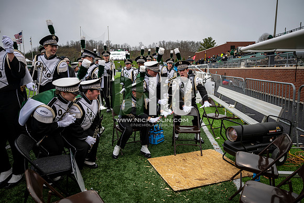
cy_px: 102
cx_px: 152
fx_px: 203
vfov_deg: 53.2
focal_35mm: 24
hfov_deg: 73.7
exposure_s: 1/500
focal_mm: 24
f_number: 2.8
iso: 100
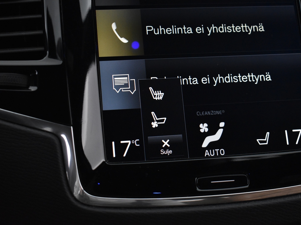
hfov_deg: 32.7
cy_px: 113
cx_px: 158
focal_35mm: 59
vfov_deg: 24.8
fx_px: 513
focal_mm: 36
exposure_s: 1/40
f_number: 4.8
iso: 3200
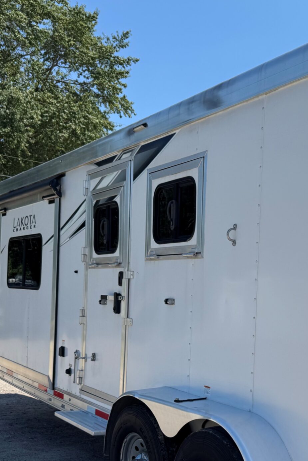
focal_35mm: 46
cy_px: 310
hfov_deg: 28.4
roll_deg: -0.2
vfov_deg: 42.1
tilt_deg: -0.9
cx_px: 261
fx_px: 590
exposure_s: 1/5348
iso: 80
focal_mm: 6.76
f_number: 1.78
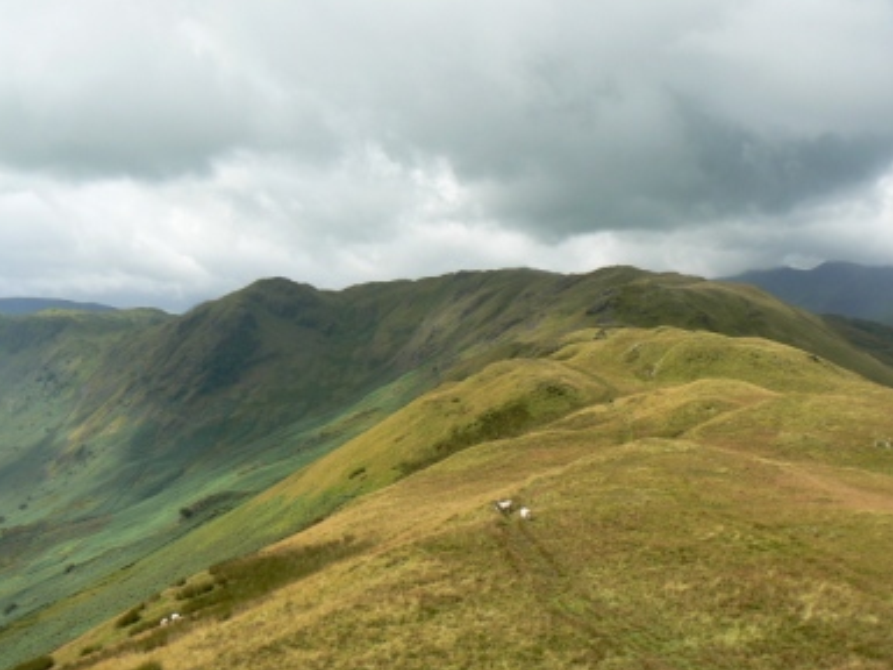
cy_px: 370
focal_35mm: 45
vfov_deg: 32.2
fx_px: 1161
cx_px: 428
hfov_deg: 42.1
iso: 80
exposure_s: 1/400
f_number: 5.6
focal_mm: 6.7
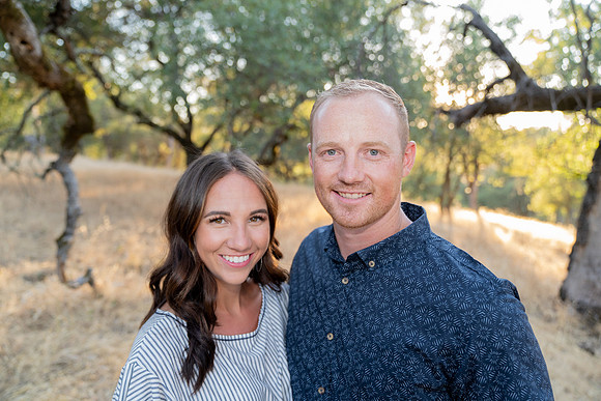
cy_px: 200
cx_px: 300
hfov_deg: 67.4
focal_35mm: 27
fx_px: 451
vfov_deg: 48.0
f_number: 2.8
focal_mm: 27
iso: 500
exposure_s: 1/100
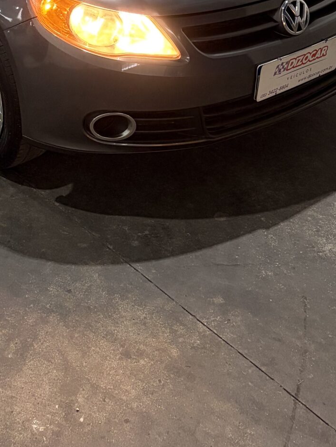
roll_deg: +1.9
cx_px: 76
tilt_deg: -21.1
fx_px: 919
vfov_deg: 25.7
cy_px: -23
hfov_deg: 20.5
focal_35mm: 71
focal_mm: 5.96
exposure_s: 1/60
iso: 320
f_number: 1.6
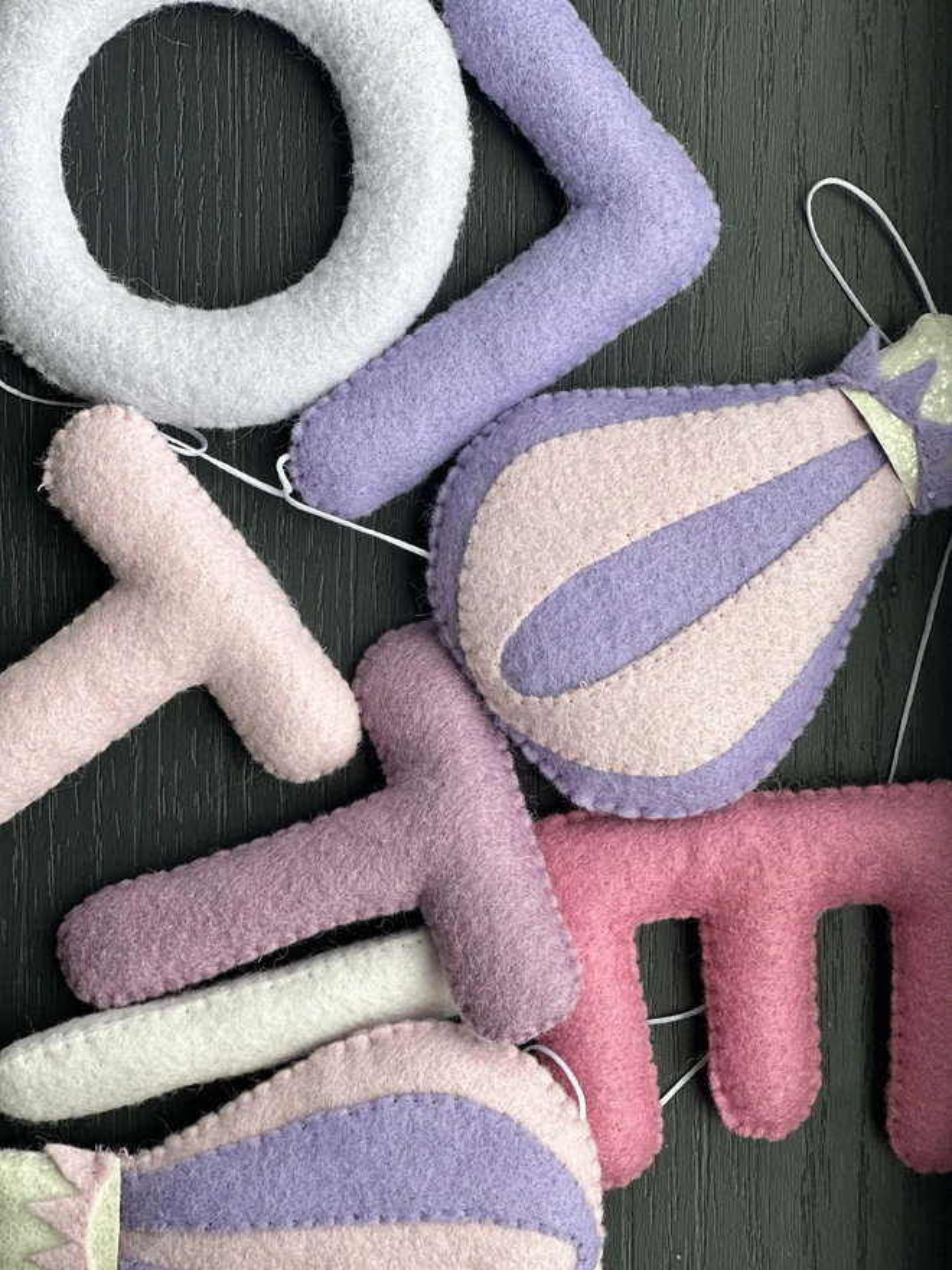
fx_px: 2824
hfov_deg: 19.1
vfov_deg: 25.3
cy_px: 635
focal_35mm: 77
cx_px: 476
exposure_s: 1/100
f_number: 2.8
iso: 64
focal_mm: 9
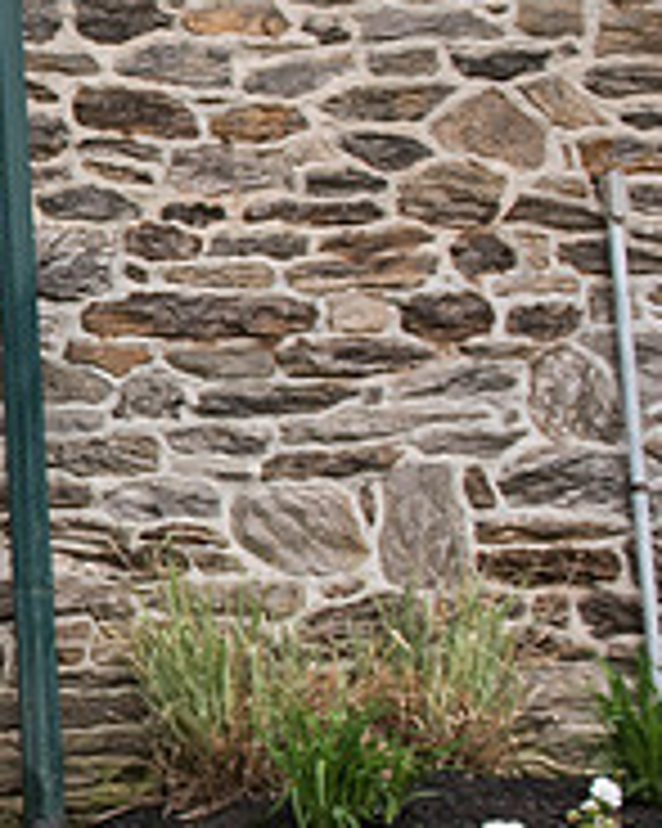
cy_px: 386
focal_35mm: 73
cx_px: -583
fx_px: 1789
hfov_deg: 16.8
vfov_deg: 26.1
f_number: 3.5
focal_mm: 24
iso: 800
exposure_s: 1/3200
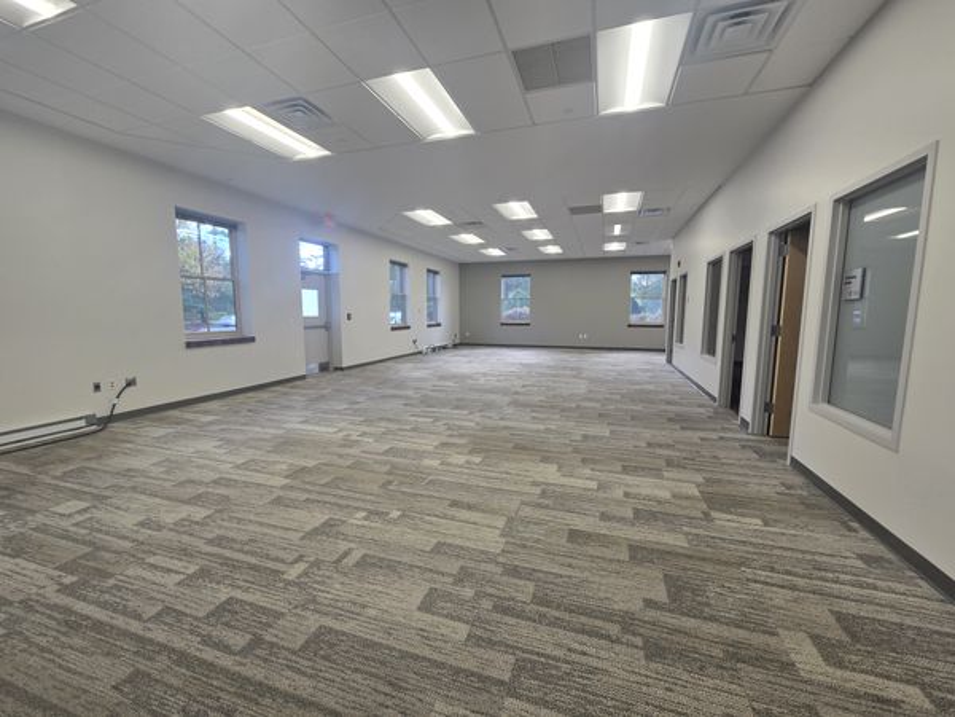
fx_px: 359
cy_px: 358
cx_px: 478
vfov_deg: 89.9
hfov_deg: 106.2
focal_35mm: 13
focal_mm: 2.2
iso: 50
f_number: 2.2
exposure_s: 1/60
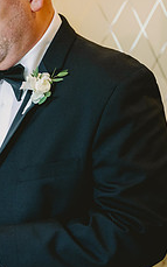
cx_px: -4
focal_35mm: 88
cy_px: 115
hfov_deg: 14.6
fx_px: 641
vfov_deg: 23.5
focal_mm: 44
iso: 2000
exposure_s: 1/400
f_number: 2.8
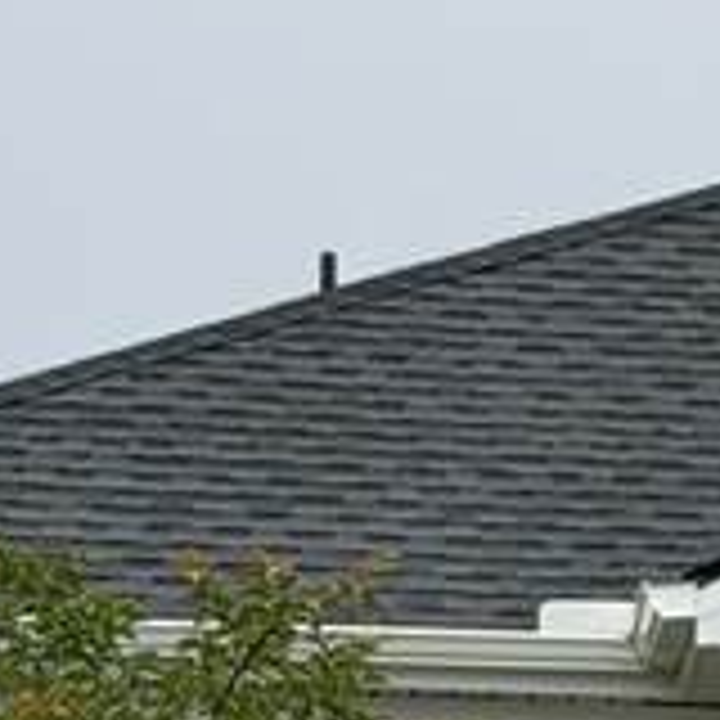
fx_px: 8001
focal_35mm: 340
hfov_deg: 5.0
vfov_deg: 5.1
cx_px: 1814
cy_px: 963
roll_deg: -0.5
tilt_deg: +3.5
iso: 64
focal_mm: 6.76
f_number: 1.78
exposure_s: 1/5208
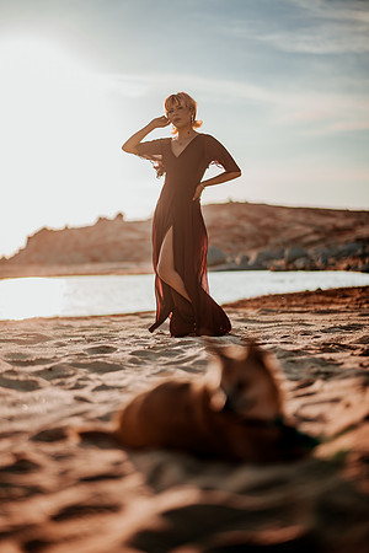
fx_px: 892
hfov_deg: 23.4
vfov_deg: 34.5
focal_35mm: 58
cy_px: 276
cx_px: 184
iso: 100
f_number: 1.4
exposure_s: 1/8000
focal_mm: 58
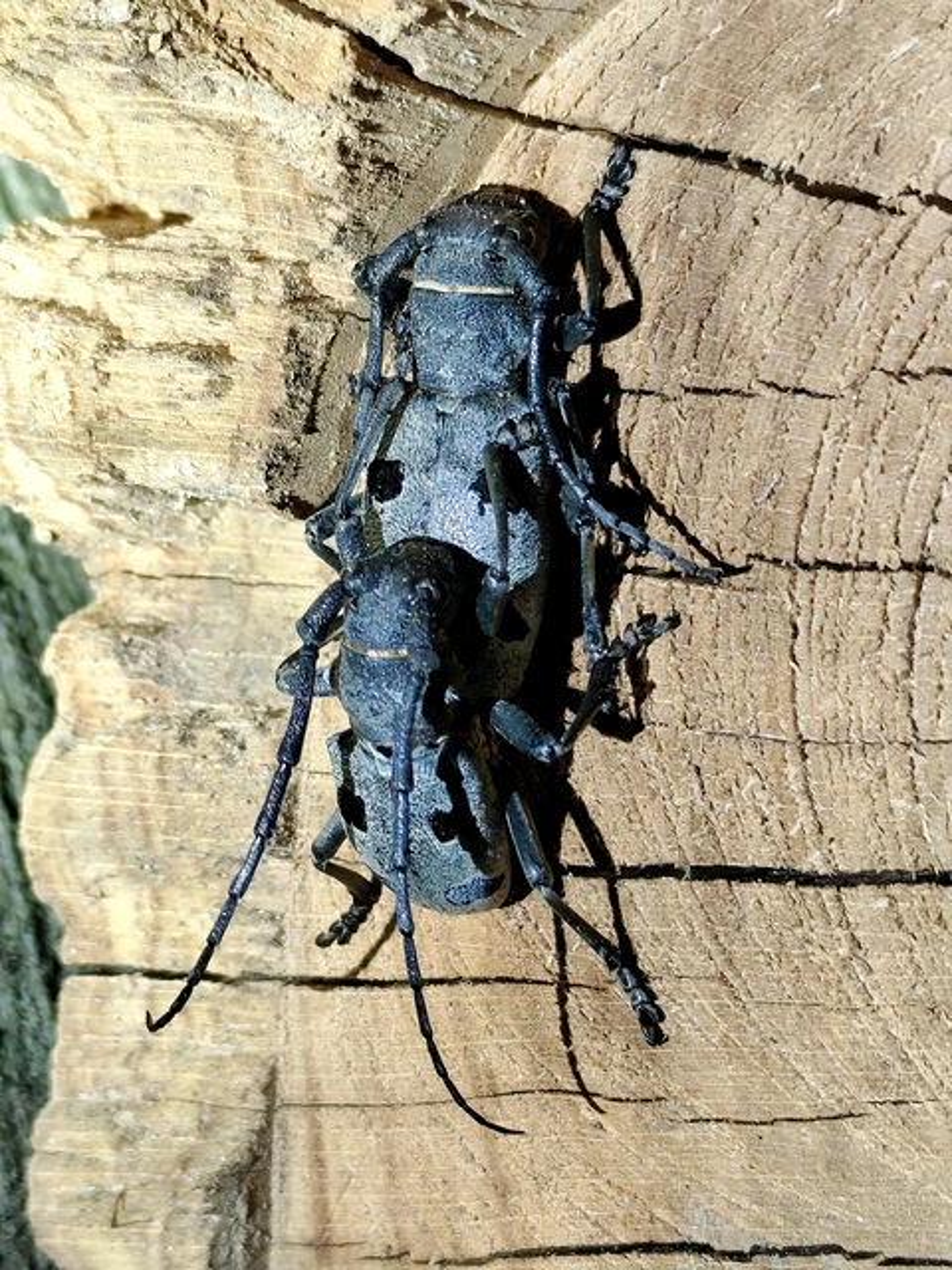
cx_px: 476
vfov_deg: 21.3
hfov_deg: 16.1
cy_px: 635
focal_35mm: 92
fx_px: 3374
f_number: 1.65
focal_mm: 6.19
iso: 250
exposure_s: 1/68.4
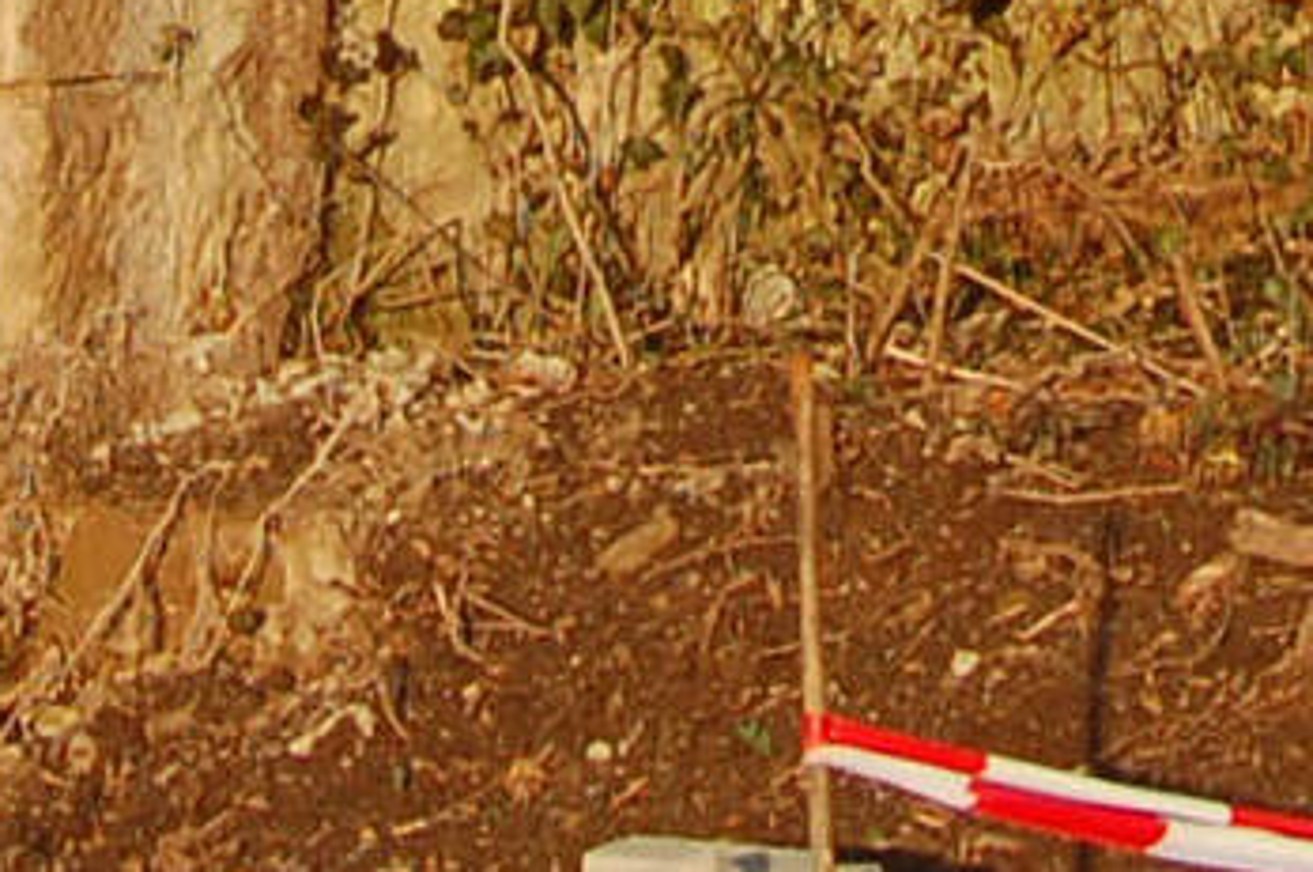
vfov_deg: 5.8
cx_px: 989
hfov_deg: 9.9
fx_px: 7600
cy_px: -2318
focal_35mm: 209
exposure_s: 1/250
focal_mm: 19
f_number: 8
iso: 200
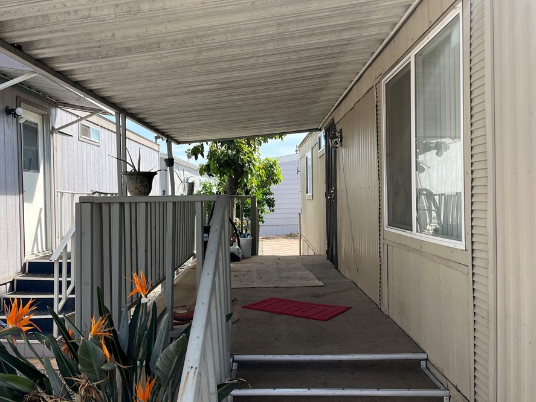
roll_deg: +1.0
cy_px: 198
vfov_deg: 46.8
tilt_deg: -0.1
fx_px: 465
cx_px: 254
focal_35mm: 30
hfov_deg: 59.9
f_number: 1.6
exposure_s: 1/1000
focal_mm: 5.1
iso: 50
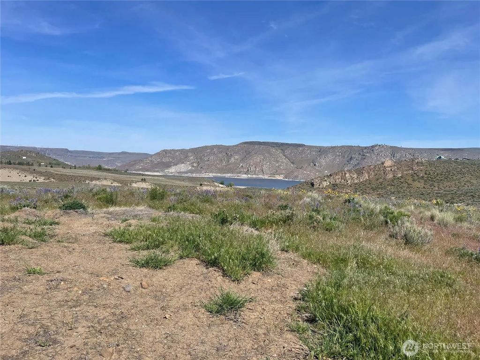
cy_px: 180
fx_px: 361
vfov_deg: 53.1
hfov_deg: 67.3
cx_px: 240
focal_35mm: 26
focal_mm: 4.2
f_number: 1.6
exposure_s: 1/4651
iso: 32
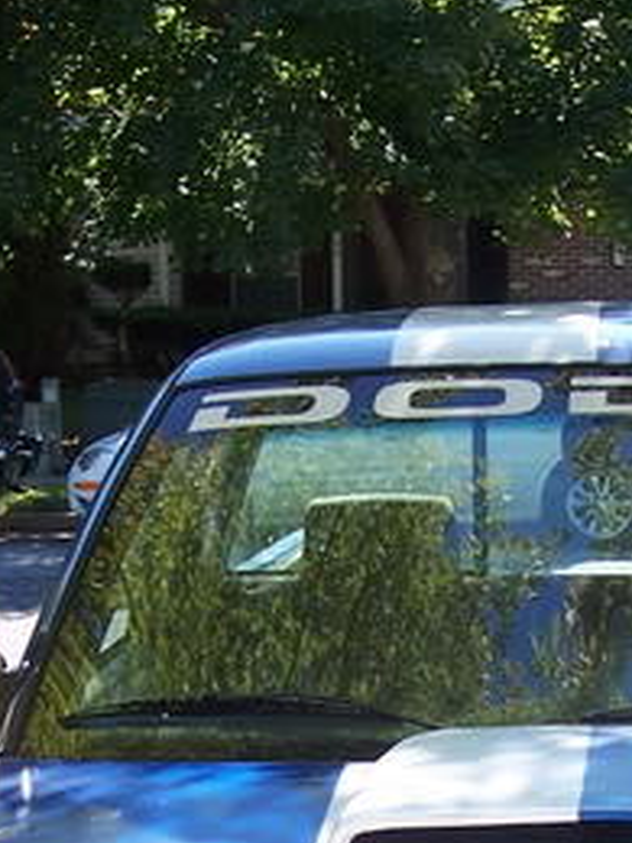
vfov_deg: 16.2
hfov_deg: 12.3
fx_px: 2921
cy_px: 765
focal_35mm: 120
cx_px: 570
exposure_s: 1/250
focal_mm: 8
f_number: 3.4
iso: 100
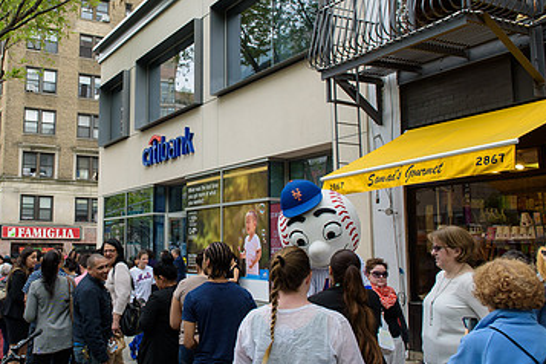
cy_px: 171
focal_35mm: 39
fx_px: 591
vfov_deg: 34.2
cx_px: 168
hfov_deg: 48.4
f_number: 4
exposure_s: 1/250
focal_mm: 24
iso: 200
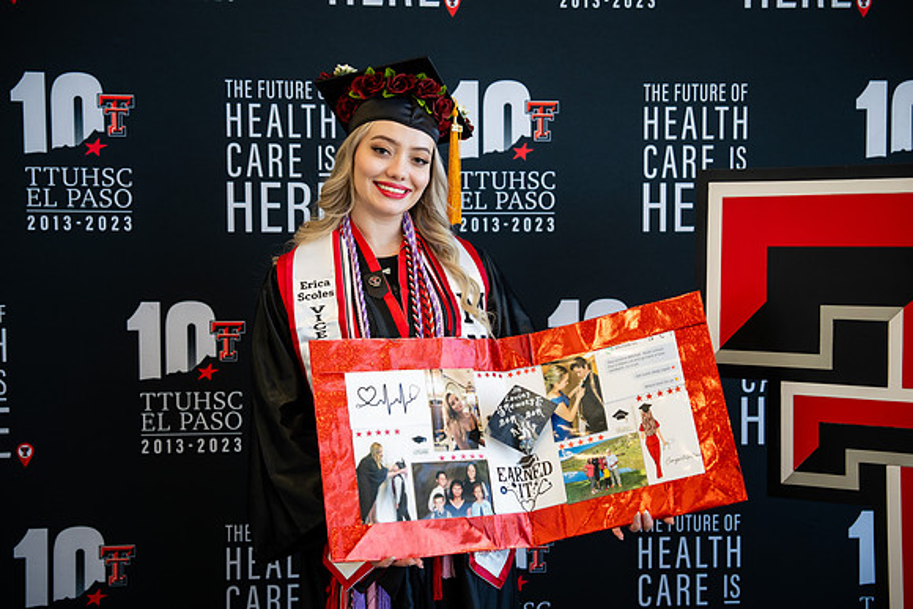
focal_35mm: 65
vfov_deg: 21.0
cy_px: 312
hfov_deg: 31.0
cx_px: 452
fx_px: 1646
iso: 320
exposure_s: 1/125
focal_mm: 62
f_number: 2.8
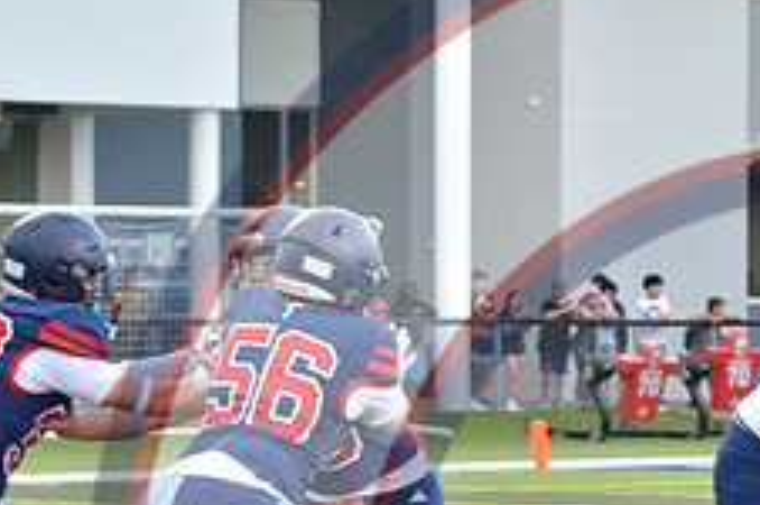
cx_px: 827
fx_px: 4454
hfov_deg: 9.7
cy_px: 505
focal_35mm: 211
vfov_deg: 6.5
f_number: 4.5
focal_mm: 55
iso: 3200
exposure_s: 1/500
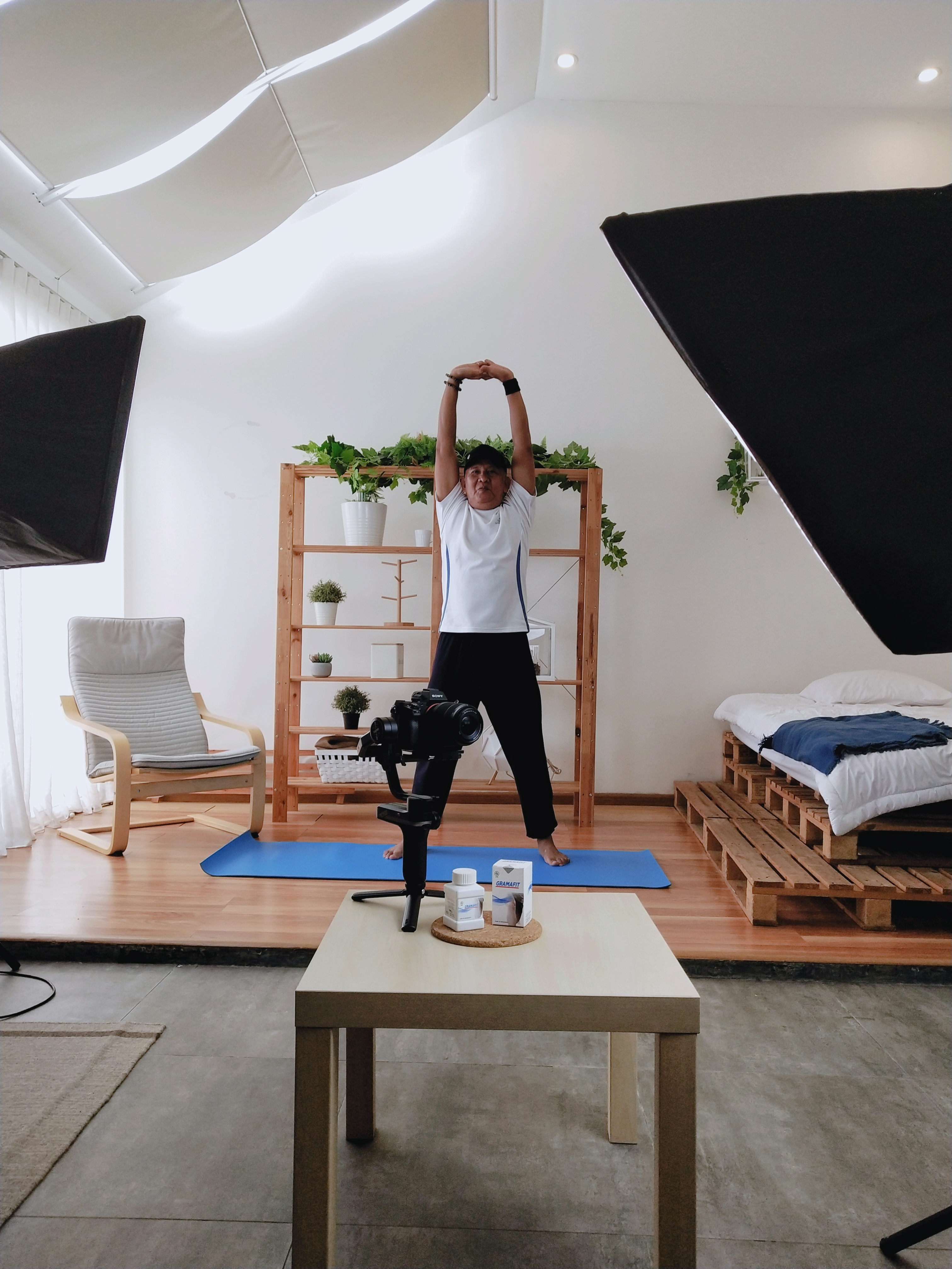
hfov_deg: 46.8
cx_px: 476
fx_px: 1100
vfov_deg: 60.0
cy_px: 634
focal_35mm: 30
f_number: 1.8
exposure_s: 1/103
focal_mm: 3.95
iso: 75
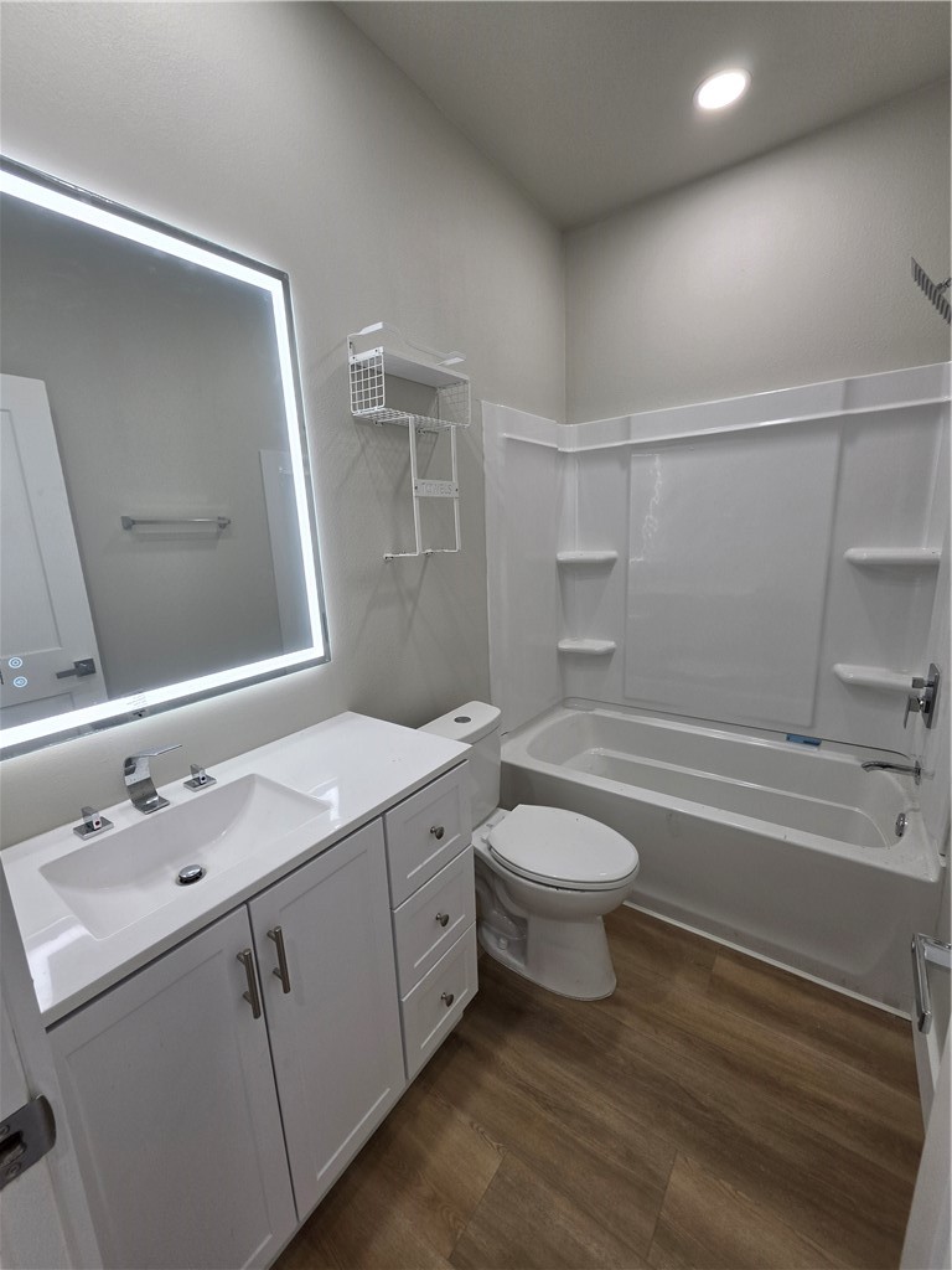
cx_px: 476
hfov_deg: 89.9
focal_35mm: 13
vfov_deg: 106.2
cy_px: 635
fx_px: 477
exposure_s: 1/120
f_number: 1.9
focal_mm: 2.2
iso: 64
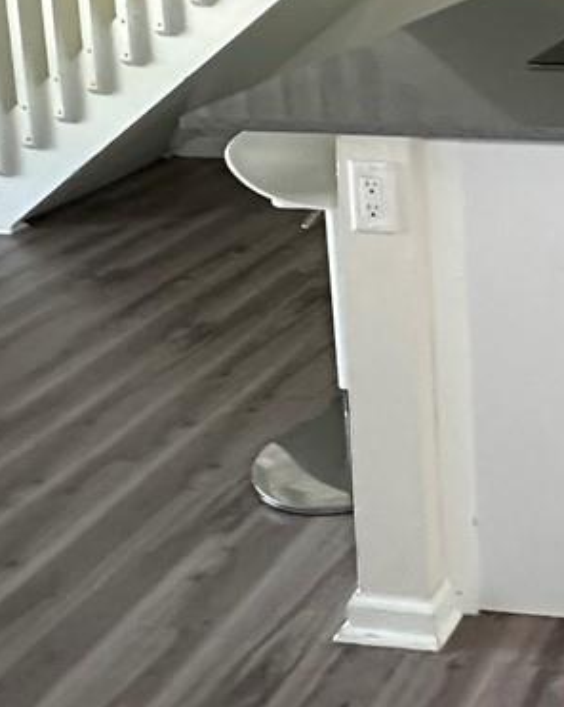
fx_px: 1233
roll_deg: +0.6
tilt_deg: -7.5
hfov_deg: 22.0
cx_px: 814
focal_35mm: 59
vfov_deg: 29.4
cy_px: -38
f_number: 2.2
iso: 800
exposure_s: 1/60
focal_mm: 2.22
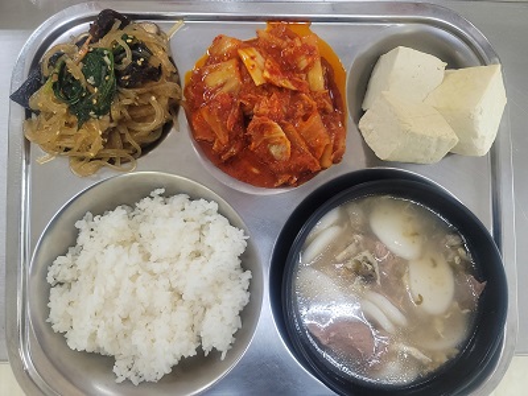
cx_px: 264
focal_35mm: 25
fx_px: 381
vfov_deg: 54.9
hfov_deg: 69.4
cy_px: 198
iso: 200
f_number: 1.8
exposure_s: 1/50
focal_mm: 7
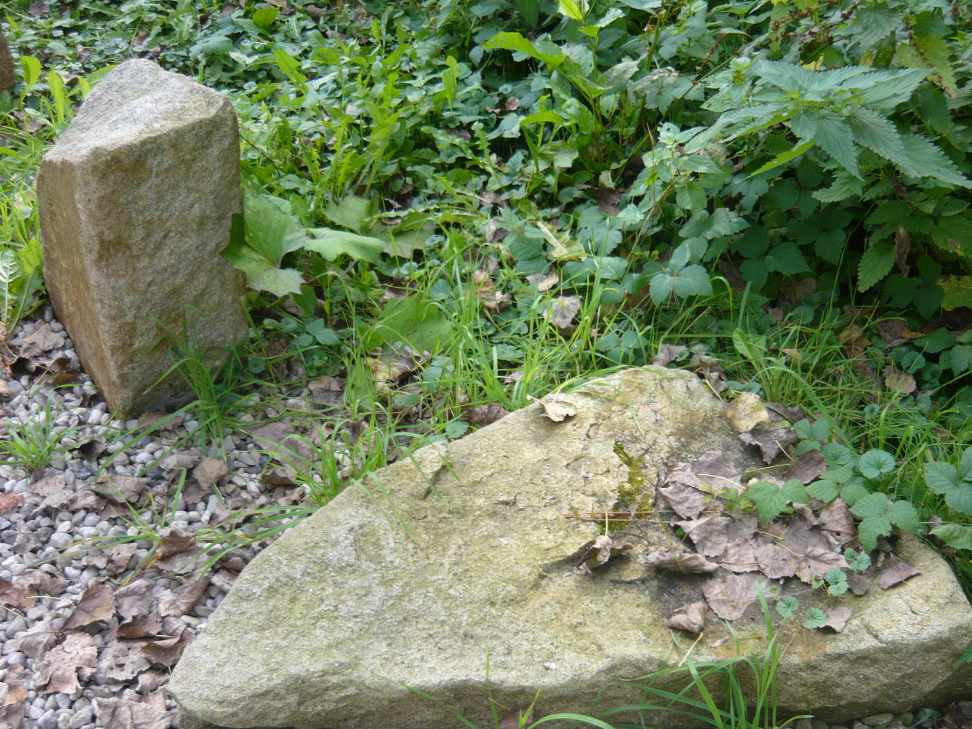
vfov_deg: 35.0
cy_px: 450
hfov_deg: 45.8
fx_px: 1151
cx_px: 514
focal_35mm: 41
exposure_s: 1/80
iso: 100
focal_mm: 5.5
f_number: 2.8
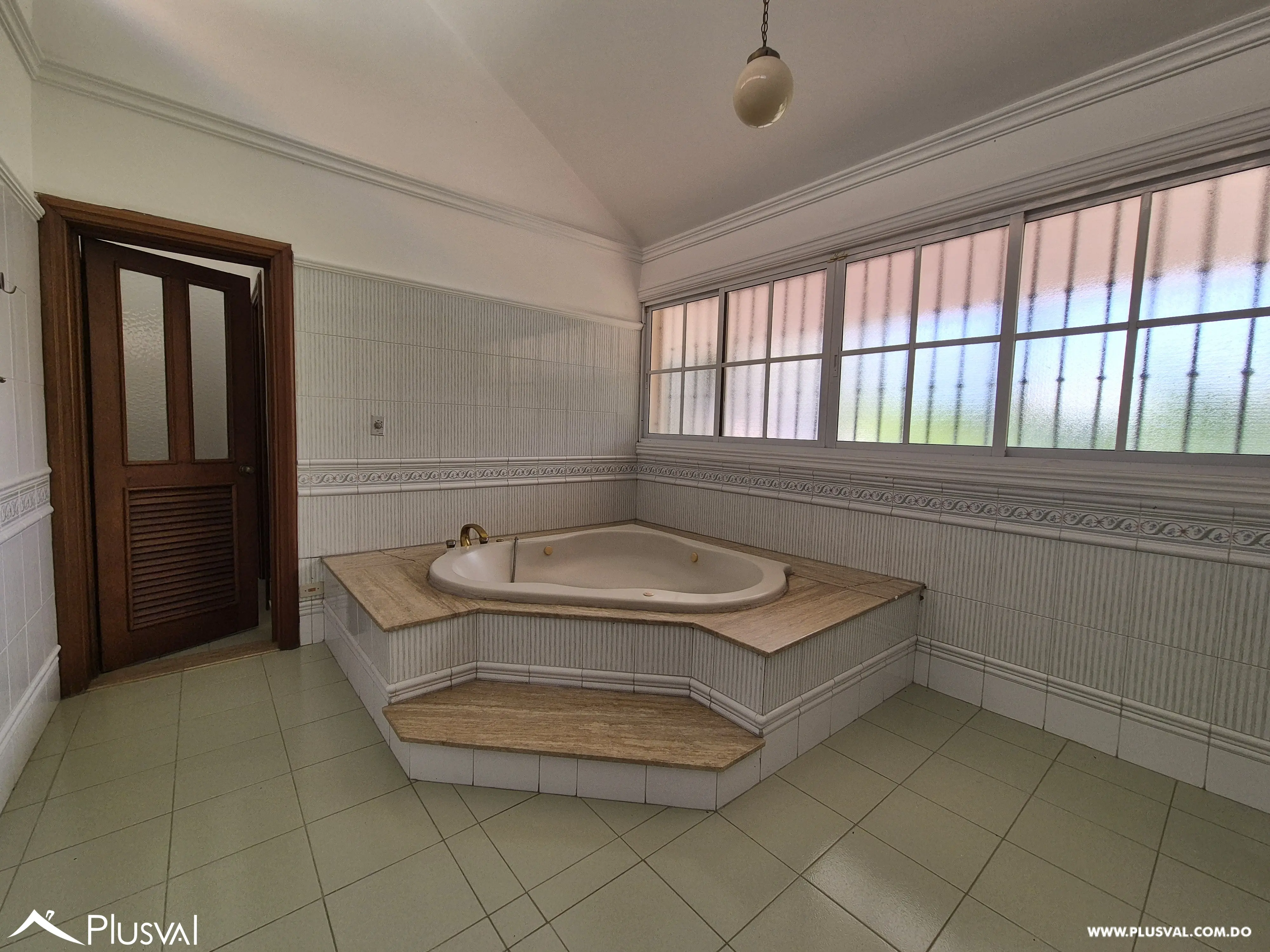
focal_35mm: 13
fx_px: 477
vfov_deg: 89.9
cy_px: 476
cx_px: 635
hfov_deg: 106.2
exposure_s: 1/359
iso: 50
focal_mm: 2.2
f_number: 2.2
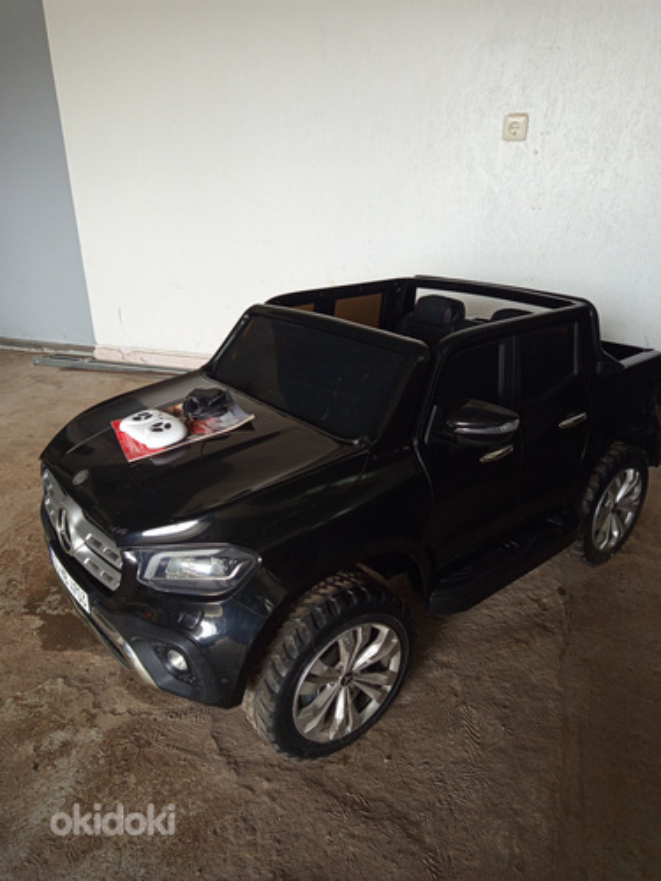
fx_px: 611
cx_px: 330
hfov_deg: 56.8
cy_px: 440
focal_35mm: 24
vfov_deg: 71.6
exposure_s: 1/50
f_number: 1.7
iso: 465
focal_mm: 5.24
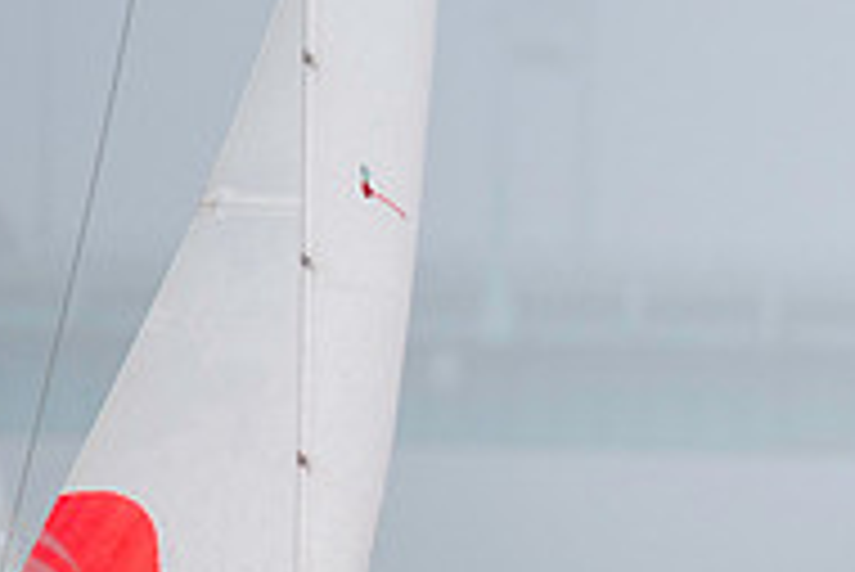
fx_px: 35865
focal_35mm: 1509
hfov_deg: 1.4
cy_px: 613
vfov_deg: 0.9
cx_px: 1149
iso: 250
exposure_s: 1/3200
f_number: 4
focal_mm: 300
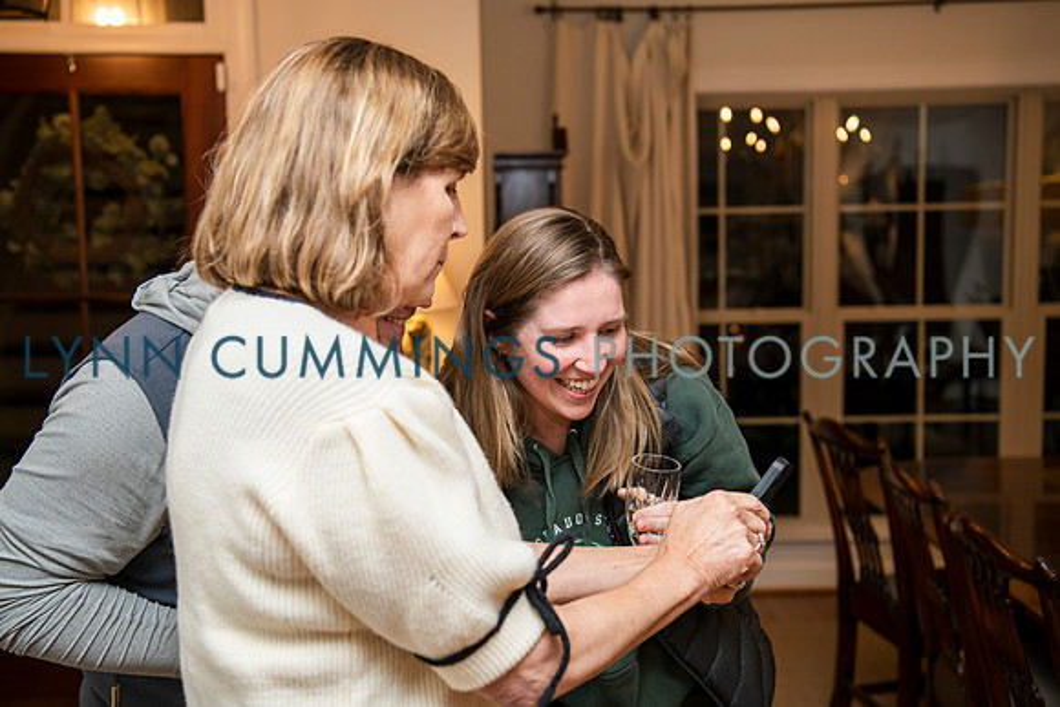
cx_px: 530
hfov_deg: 40.9
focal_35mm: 48
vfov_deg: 28.0
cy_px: 354
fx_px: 1420
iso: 500
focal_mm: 46
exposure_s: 1/160
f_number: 3.5
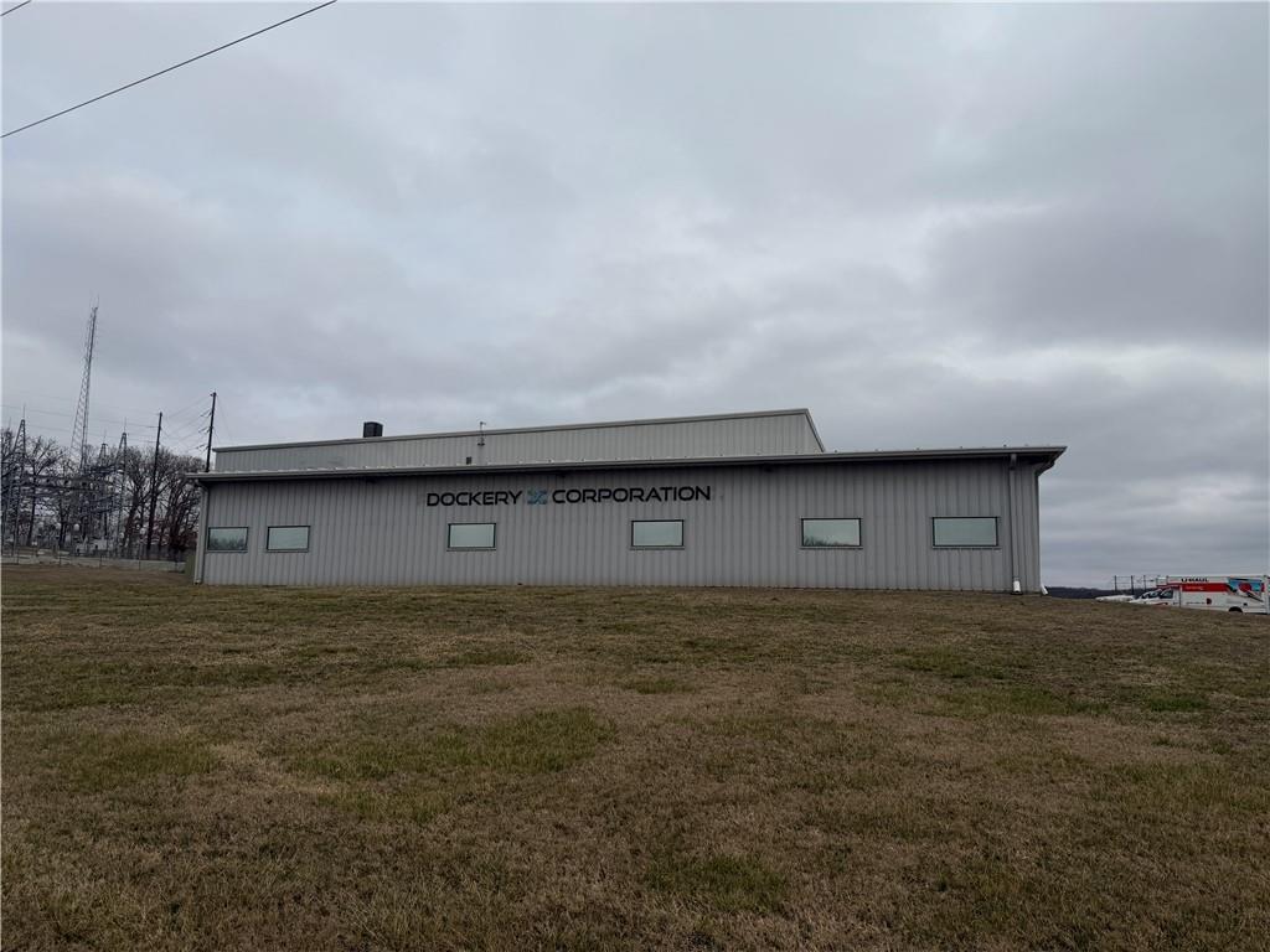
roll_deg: -0.8
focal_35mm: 24
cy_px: 476
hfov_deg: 71.6
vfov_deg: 56.8
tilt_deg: +9.3
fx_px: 881
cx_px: 635
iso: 80
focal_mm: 6.76
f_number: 1.78
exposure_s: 1/10309
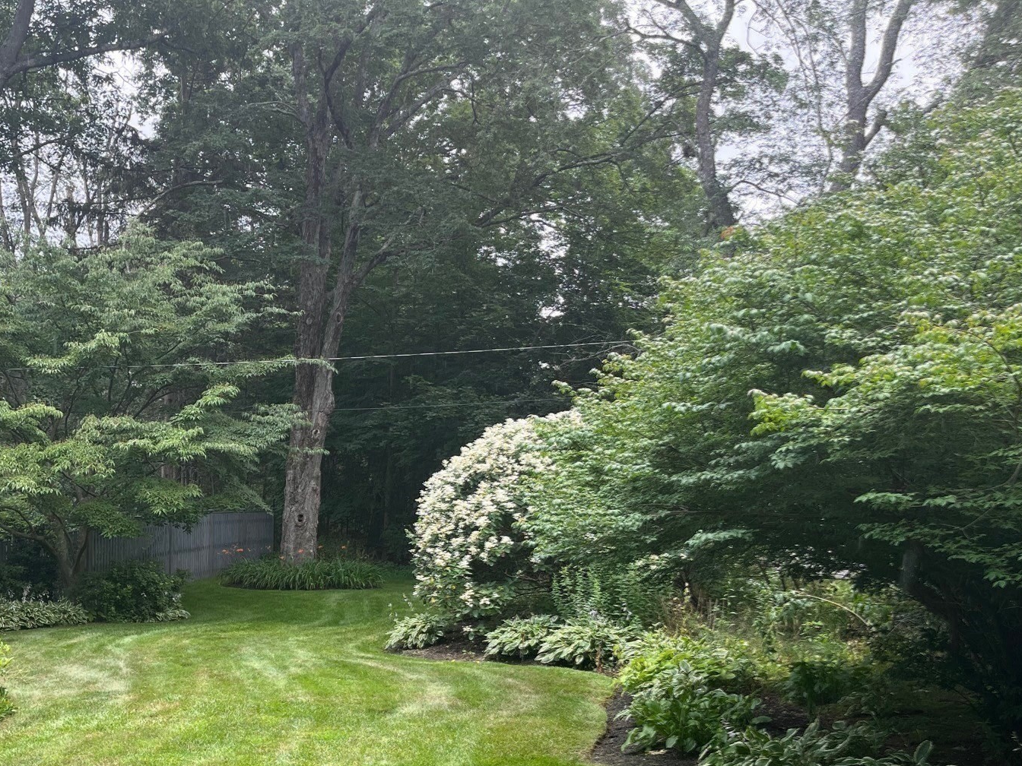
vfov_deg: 36.1
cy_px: 562
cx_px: 301
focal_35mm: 39
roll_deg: -0.7
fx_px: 1151
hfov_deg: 46.7
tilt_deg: -3.6
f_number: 1.6
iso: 50
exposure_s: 1/351
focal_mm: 5.1
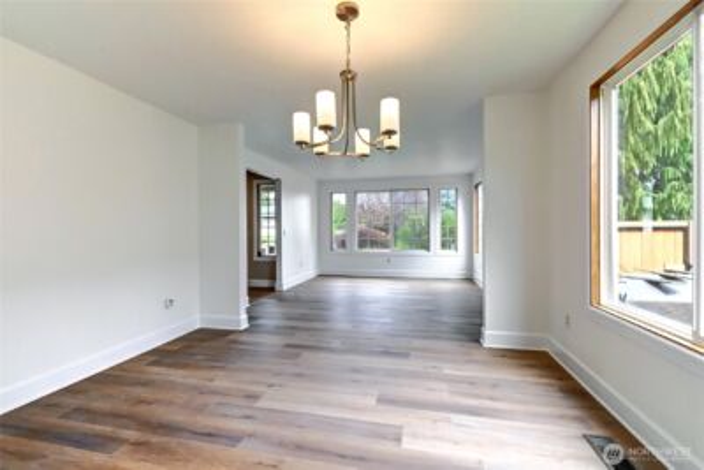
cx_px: 352
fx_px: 293
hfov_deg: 100.4
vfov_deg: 77.4
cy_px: 235
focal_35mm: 15
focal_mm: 10
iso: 3200
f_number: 11
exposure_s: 1/50
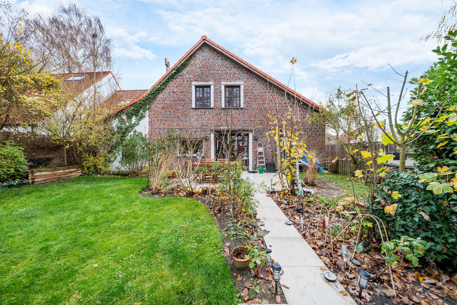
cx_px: 228
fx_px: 152
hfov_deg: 112.6
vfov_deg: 90.0
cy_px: 152
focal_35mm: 12
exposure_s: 1/125
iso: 320
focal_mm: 12
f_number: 4
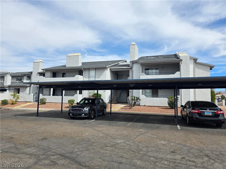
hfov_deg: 73.9
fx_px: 150
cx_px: 113
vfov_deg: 58.9
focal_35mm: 23
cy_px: 84
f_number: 1.7
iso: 80
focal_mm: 6.3
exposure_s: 1/6355
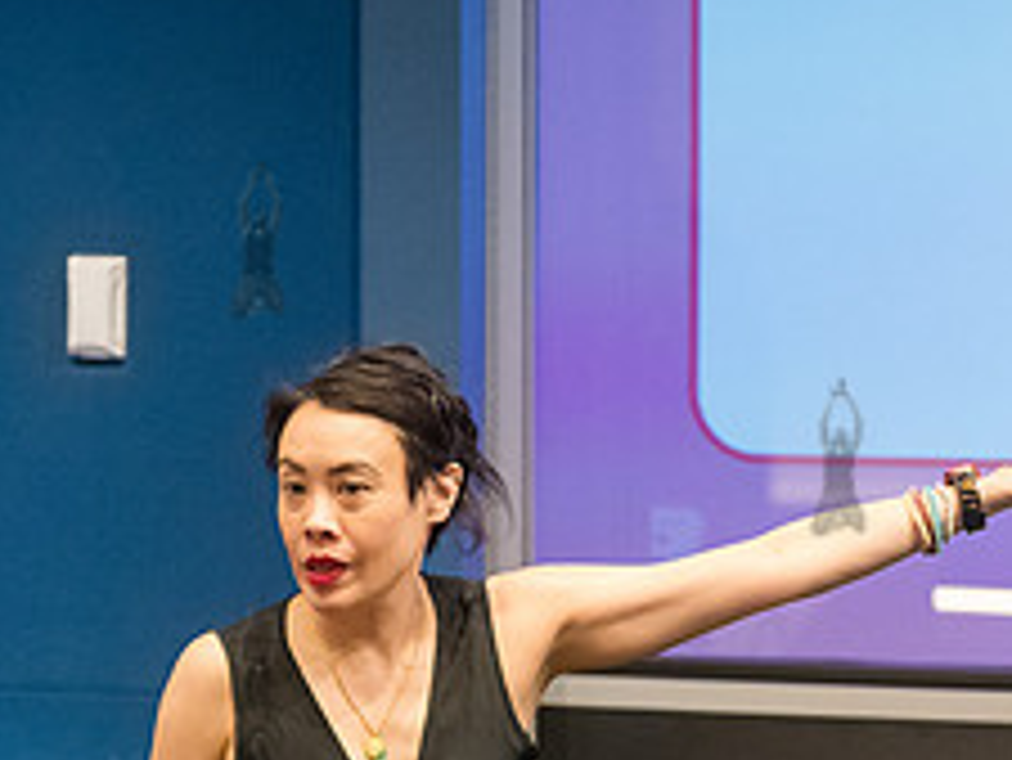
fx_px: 9828
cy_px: 672
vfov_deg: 4.4
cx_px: 256
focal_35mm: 336
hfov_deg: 5.9
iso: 5000
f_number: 4
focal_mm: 135
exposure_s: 1/250
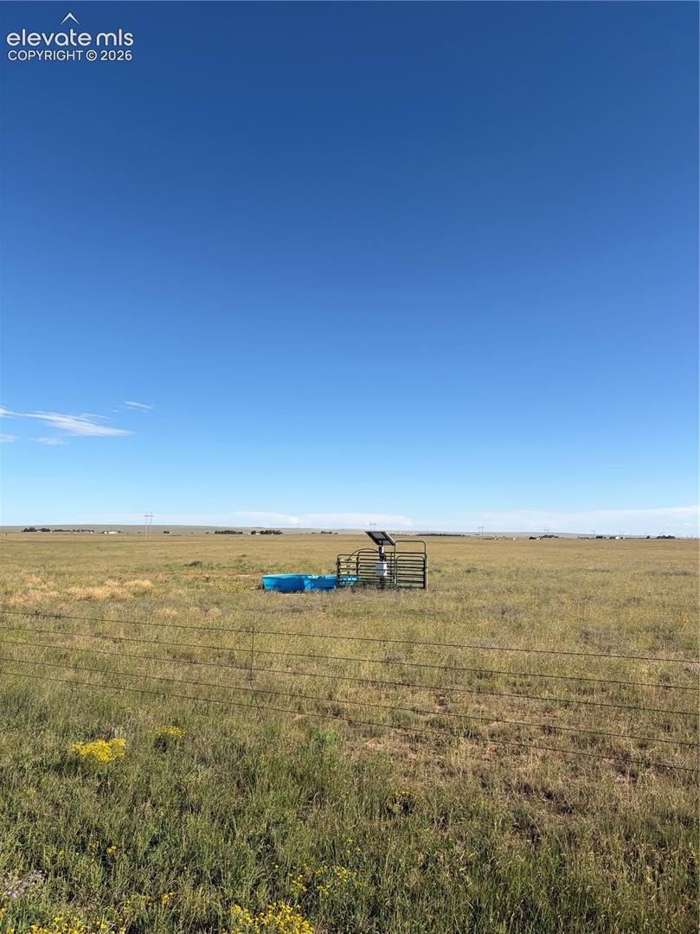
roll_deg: +0.0
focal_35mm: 26
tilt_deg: +8.3
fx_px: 702
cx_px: 350
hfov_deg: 53.0
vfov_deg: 67.3
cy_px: 467
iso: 50
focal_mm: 5.96
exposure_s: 1/3623
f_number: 1.6
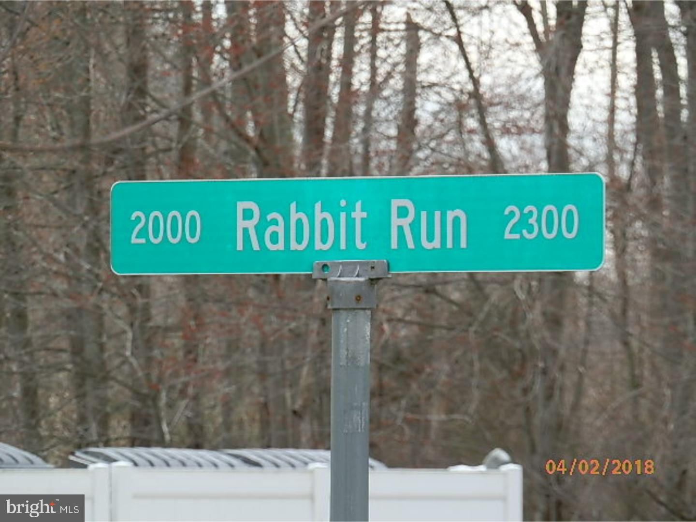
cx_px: 348
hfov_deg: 6.9
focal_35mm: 288
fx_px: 5791
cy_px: 261
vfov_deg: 5.2
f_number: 4.7
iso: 80
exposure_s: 1/200
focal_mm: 51.46
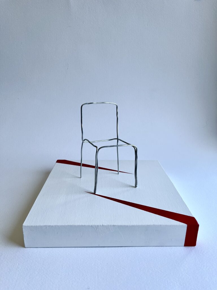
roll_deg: -0.7
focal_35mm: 26
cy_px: 145
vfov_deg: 67.3
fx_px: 217
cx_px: 108
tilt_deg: -17.7
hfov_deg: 53.1
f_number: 1.6
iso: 50
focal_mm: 5.1
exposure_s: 1/508
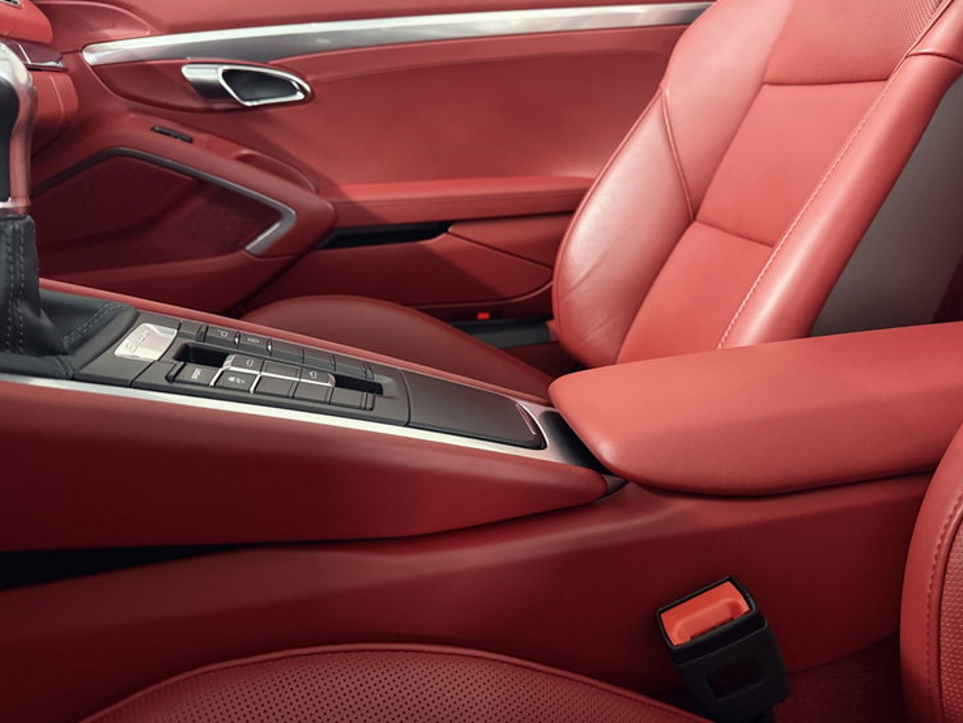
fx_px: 696
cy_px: 367
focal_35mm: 25
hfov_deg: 69.4
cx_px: 474
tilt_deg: -20.2
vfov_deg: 54.9
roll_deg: +0.6
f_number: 1.78
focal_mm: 6.76
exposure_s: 1/33
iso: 1000
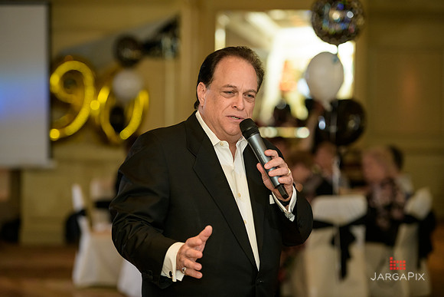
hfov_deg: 16.4
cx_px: 222
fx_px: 1542
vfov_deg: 11.0
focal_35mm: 125
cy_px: 148
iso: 1600
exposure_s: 1/125
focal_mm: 125
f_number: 3.2
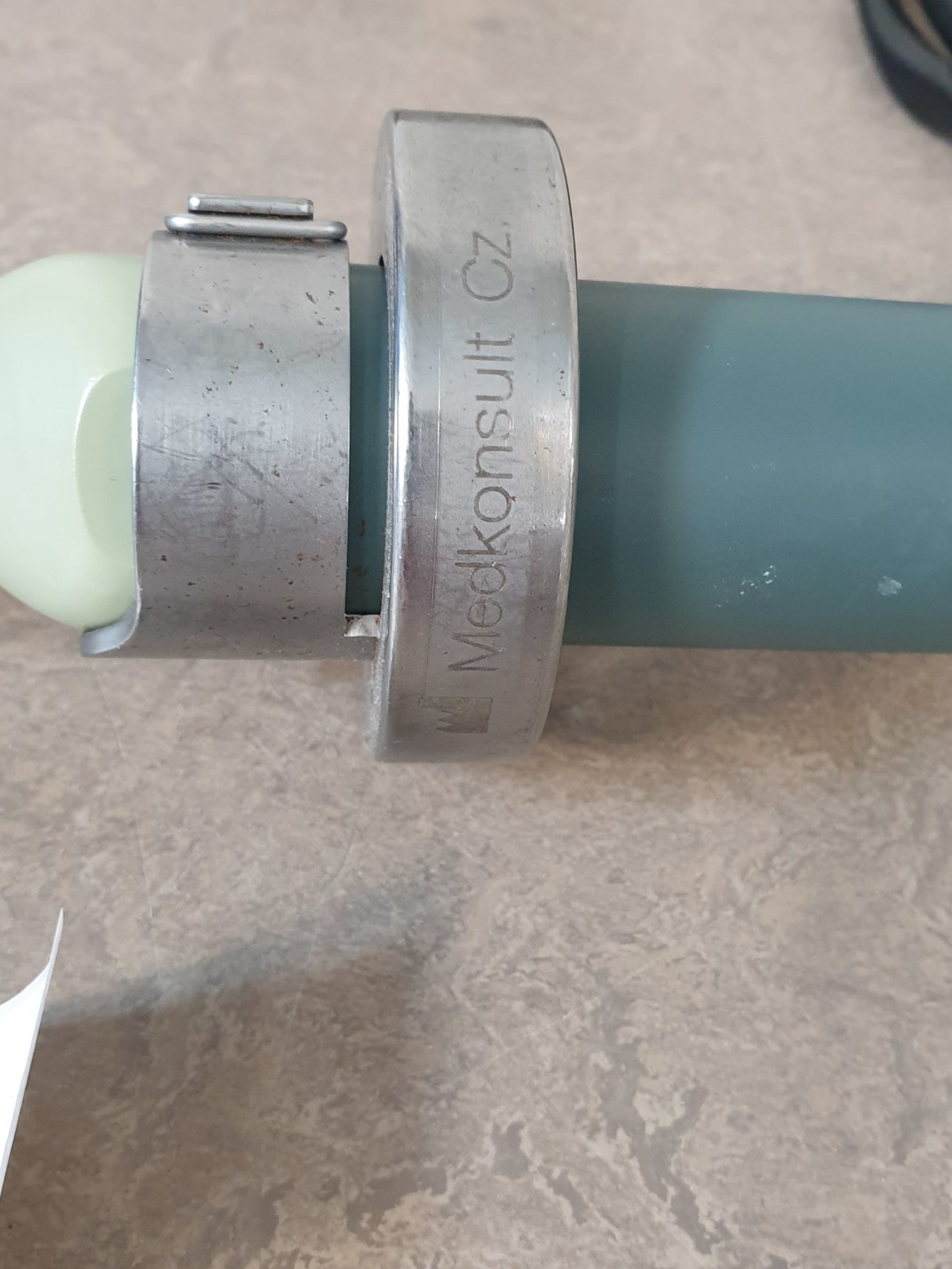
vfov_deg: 47.9
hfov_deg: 36.8
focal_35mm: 39
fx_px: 1430
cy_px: 646
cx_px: 522
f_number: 2.4
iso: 250
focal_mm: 4.3
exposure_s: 1/25
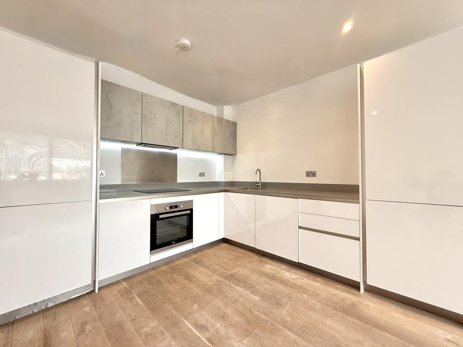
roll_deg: -0.7
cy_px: 174
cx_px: 232
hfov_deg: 102.1
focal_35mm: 14
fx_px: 187
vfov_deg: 85.7
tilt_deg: +0.8
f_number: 2.2
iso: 125
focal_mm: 2.22
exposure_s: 1/100
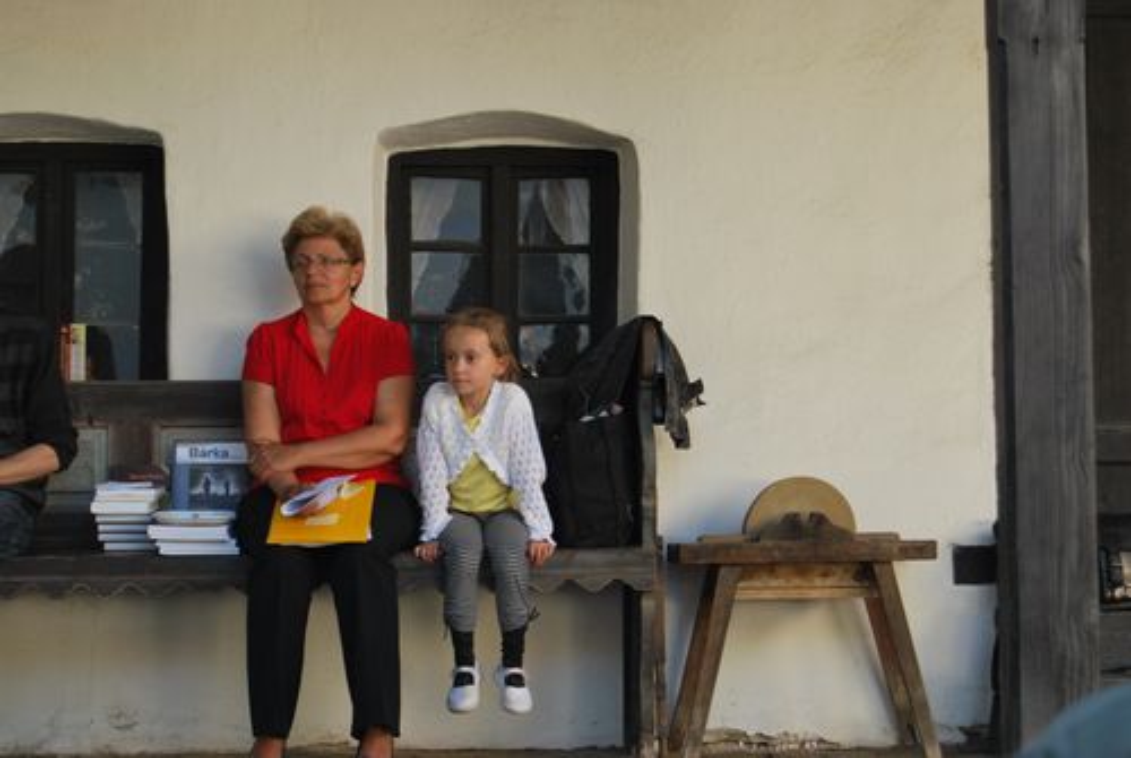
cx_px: 566
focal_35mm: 82
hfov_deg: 24.6
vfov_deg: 16.6
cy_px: 379
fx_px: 2596
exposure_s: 1/80
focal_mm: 55
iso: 200
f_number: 5.6
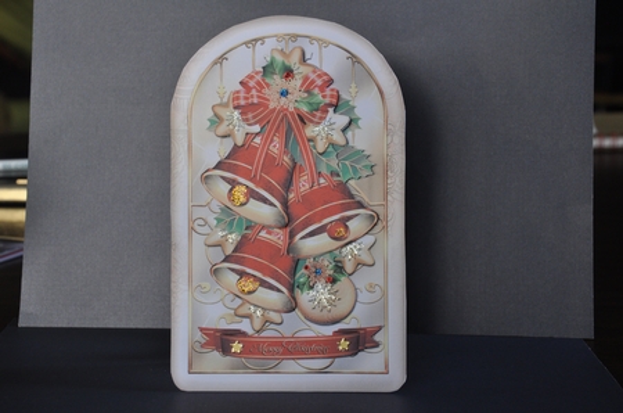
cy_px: 206
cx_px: 312
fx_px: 1502
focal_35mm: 87
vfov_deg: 15.6
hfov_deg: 23.4
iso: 500
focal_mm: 58
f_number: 8
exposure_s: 1/25
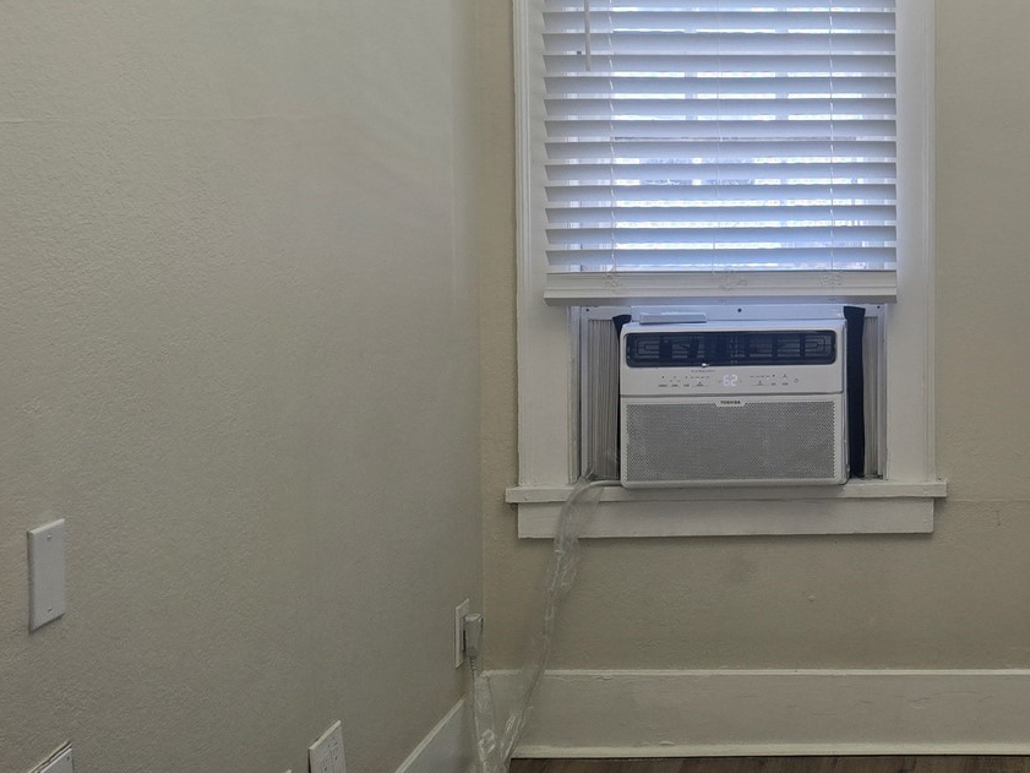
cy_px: 238
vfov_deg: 25.9
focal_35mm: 56
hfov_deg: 32.3
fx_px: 1667
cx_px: 964
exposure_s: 1/120
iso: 64
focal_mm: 6.3
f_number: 1.7
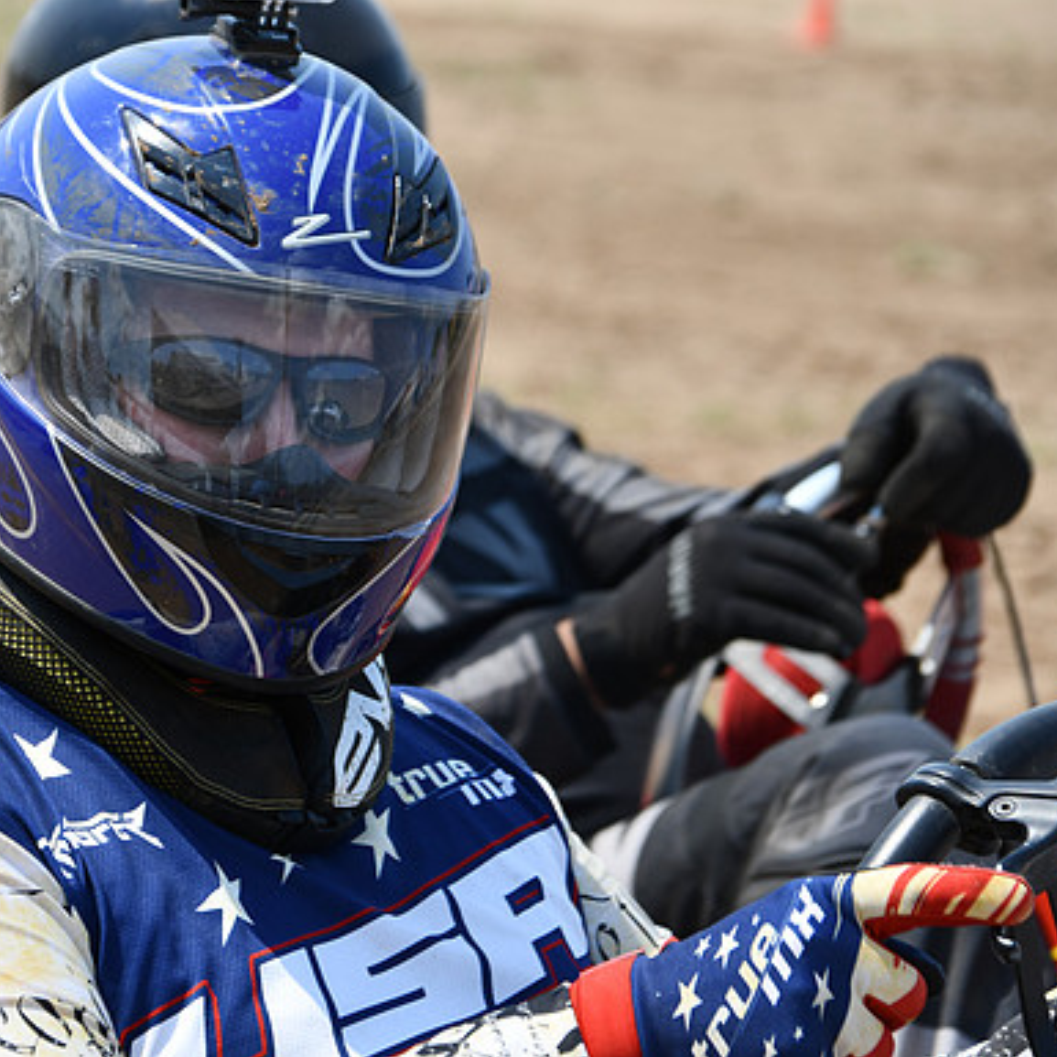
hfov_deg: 4.9
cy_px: 528
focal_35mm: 355
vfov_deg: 4.9
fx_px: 12264
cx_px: 291
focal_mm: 185
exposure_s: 1/500
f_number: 8
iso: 180
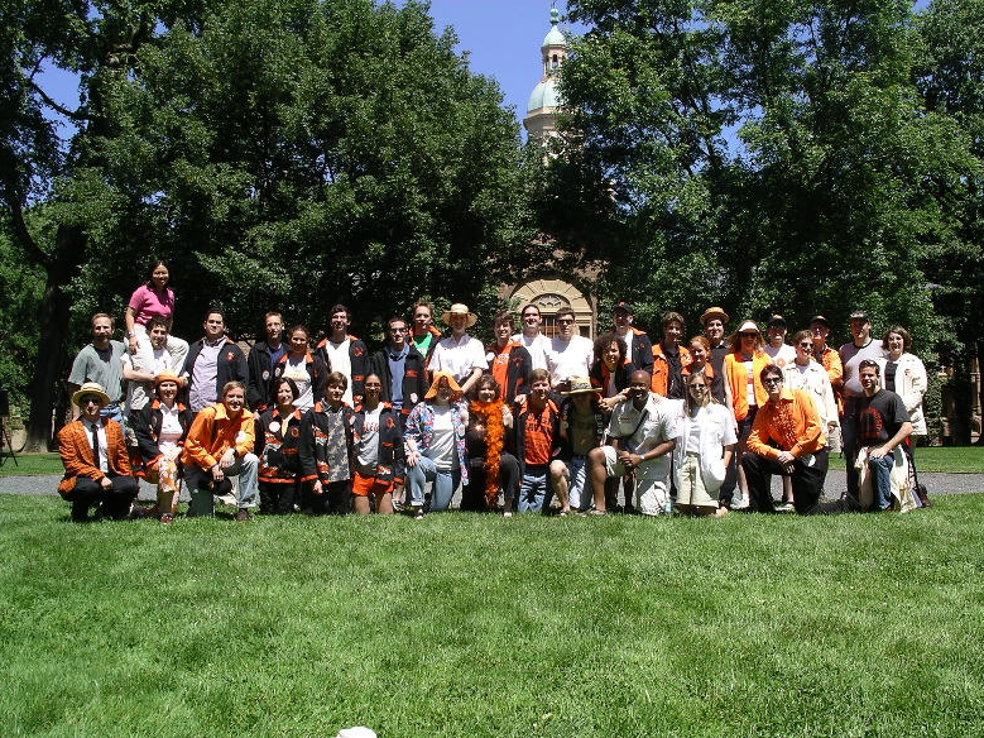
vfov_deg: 37.7
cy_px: 377
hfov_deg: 49.0
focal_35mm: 38
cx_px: 503
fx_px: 1080
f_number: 5
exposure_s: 1/382
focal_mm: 7.8
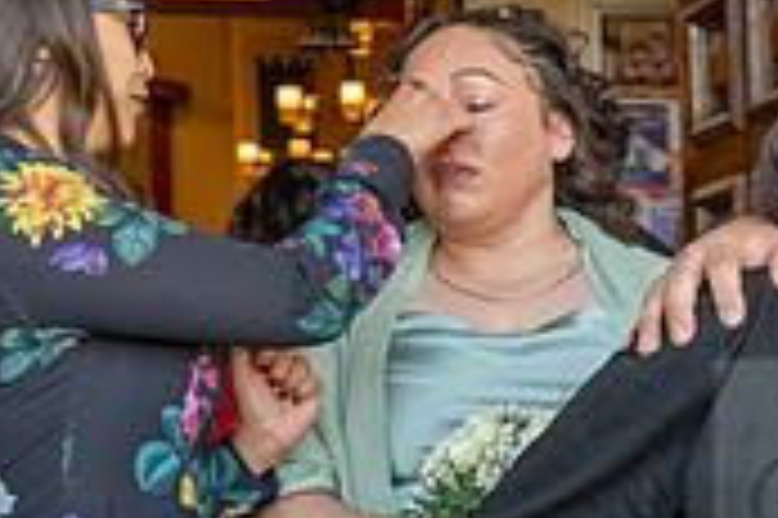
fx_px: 2461
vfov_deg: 11.9
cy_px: 466
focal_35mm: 114
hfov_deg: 16.6
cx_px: 1106
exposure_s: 1/100
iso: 250
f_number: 5.6
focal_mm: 34
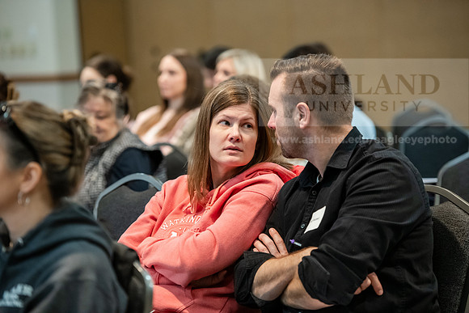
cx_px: 234
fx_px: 1694
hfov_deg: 15.8
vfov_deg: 10.6
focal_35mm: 130
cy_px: 156
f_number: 3.2
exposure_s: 1/200
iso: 3200
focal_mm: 130
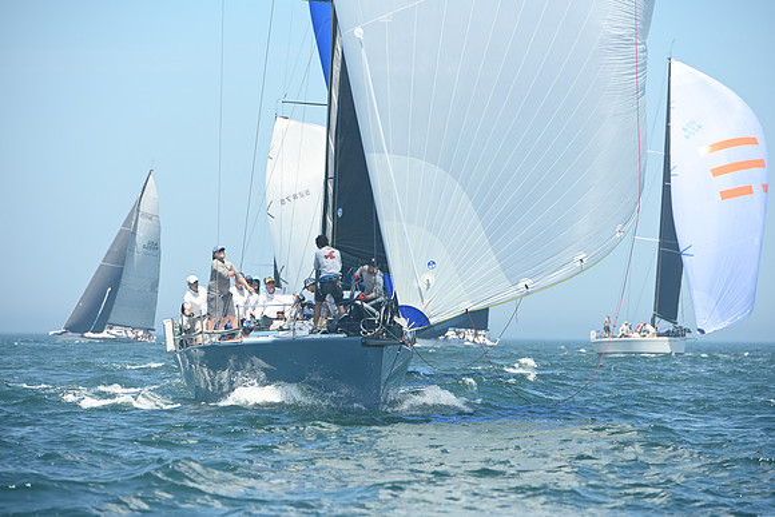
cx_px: 388
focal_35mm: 200
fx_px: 4306
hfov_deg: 10.3
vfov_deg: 6.9
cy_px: 258
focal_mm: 200
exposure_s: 1/1000
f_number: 6.3
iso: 320
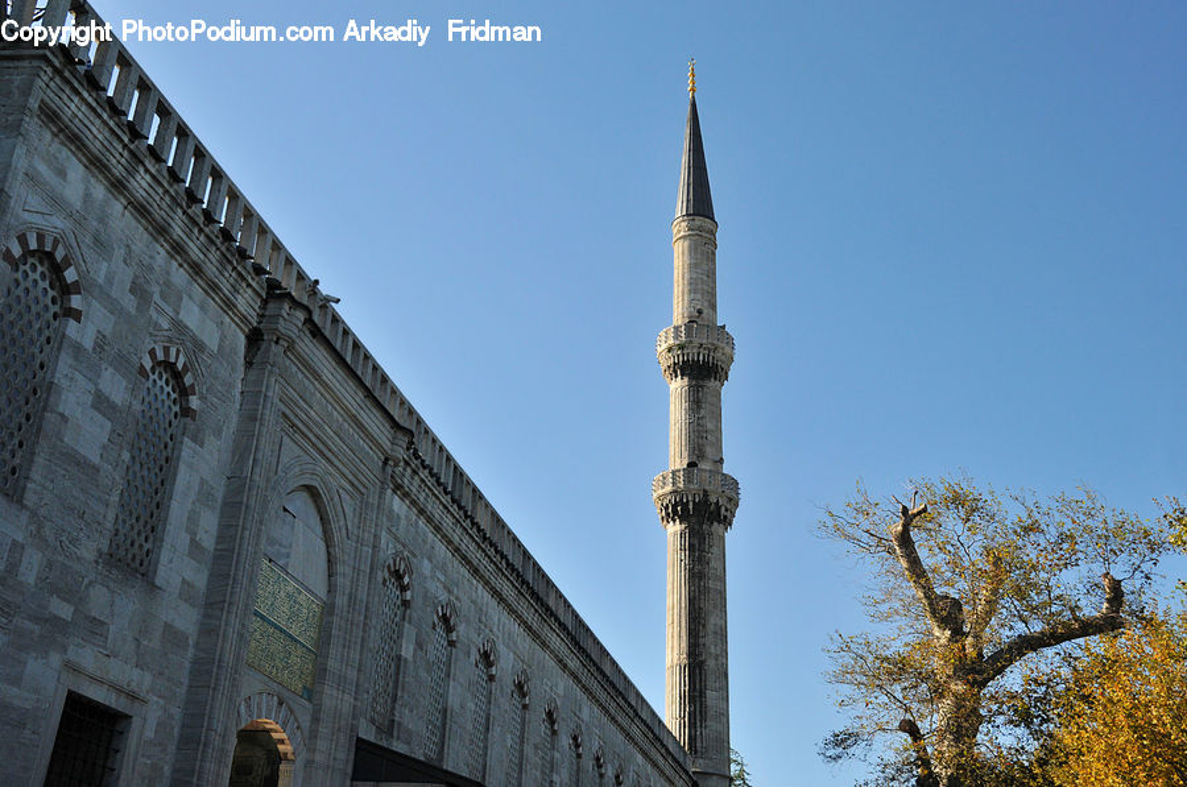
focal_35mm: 40
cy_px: 394
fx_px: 1333
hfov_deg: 48.0
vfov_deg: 32.9
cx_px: 594
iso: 500
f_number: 7.1
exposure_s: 1/2000
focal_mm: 27
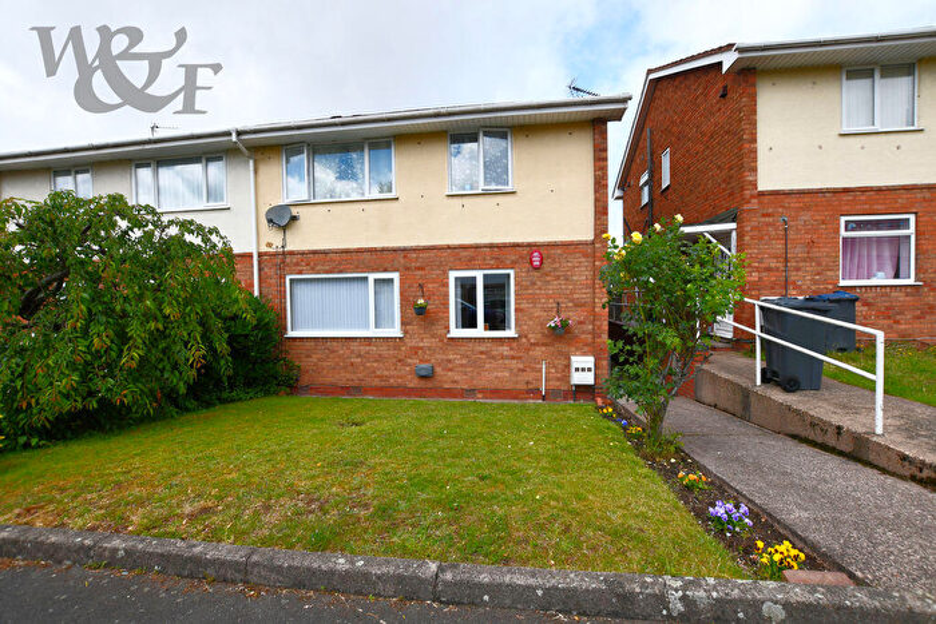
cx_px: 468
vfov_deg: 77.4
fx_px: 390
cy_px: 312
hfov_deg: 100.4
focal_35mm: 15
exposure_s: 1/250
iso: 140
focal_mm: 10
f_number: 8
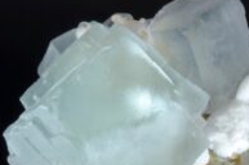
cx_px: 128
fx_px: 1374
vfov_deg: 6.8
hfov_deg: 10.4
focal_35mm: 199
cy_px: 218
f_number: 5.6
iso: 100
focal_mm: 42.5
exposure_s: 1/2.5
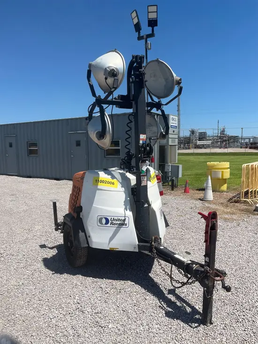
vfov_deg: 67.3
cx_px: 129
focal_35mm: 26
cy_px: 172
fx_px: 258
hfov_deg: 53.1
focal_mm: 5.1
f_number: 1.6
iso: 50
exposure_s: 1/4484
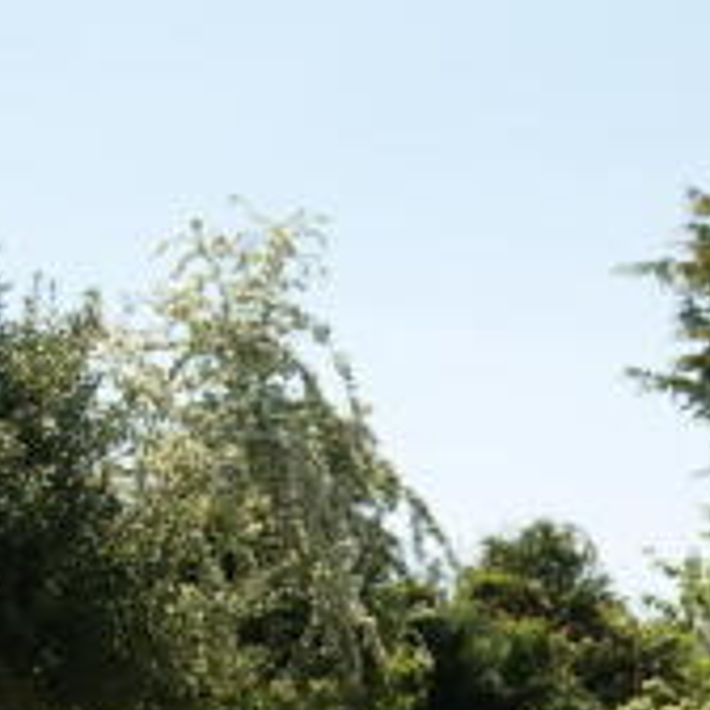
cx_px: 602
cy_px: 678
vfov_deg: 17.2
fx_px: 2297
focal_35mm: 99
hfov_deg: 17.4
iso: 100
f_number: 10
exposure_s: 1/80
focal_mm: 20
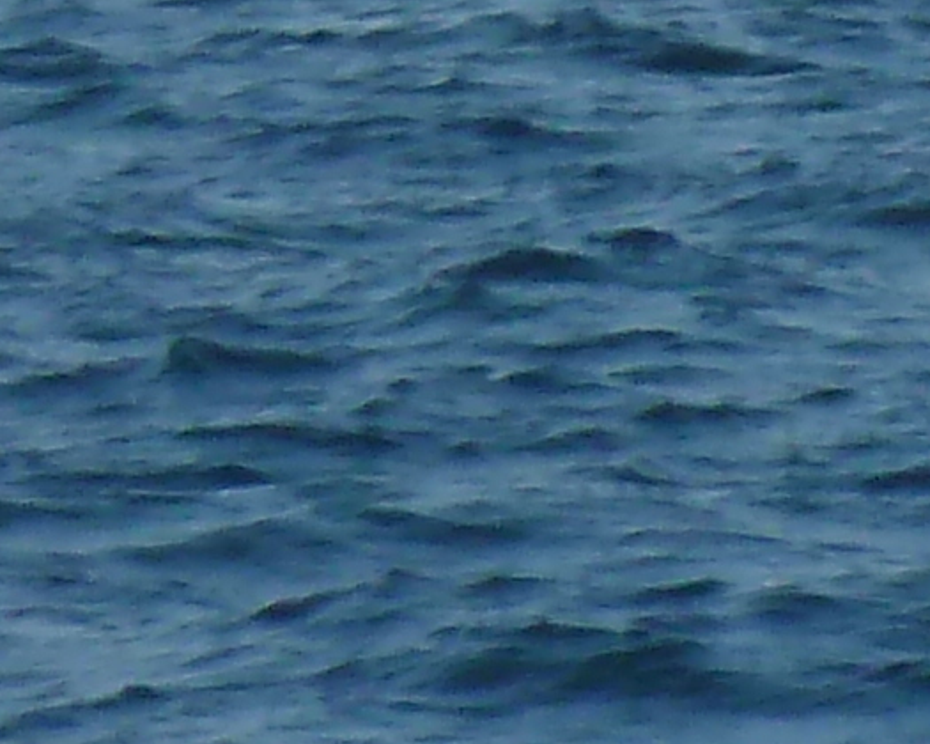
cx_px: 2834
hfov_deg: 1.2
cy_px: -1157
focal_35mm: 1674
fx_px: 46076
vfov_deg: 0.9
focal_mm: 37
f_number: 4.6
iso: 160
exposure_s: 1/640
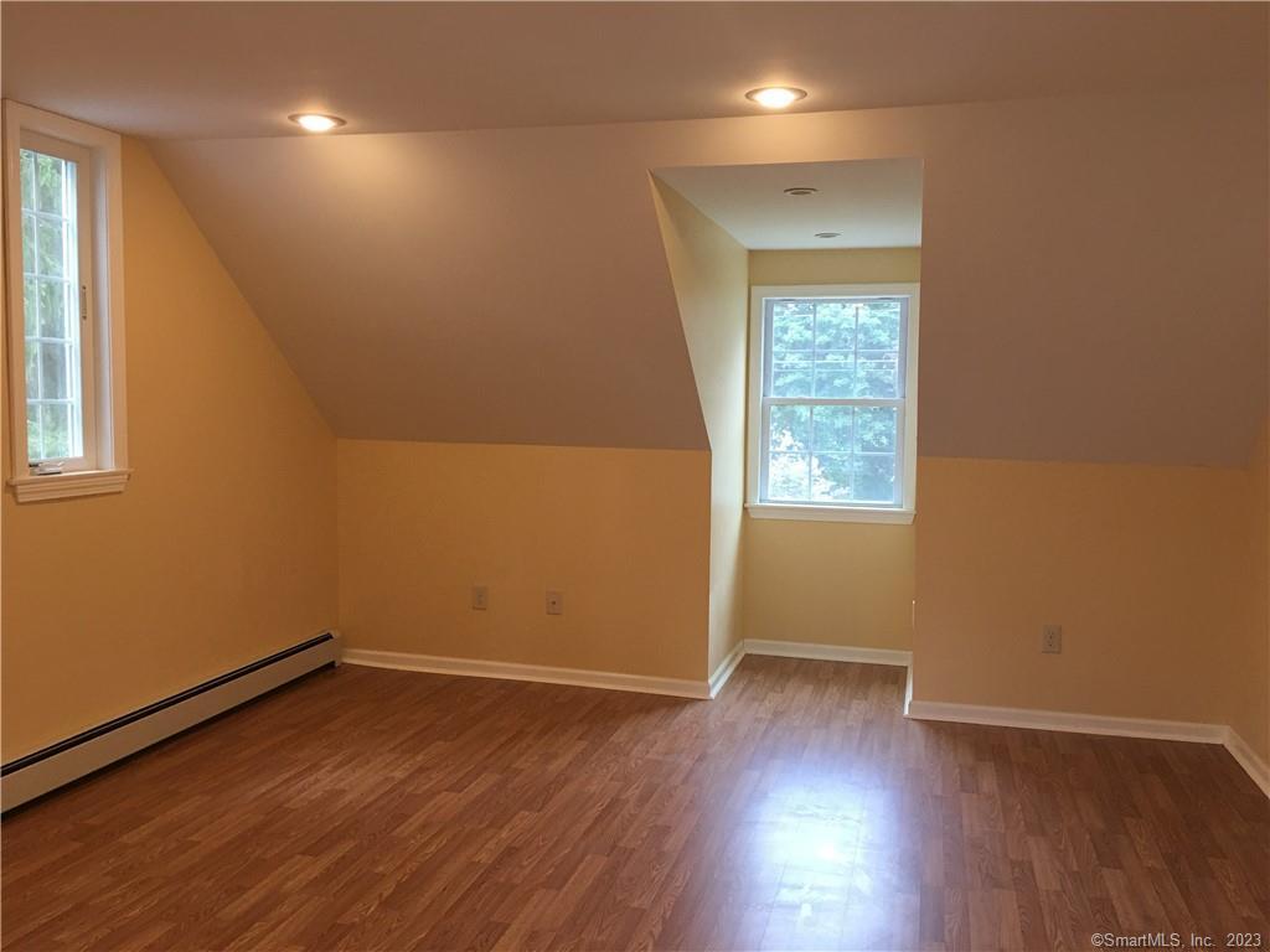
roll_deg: -0.6
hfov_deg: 61.7
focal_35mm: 29
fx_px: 1064
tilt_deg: -3.0
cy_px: 476
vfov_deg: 48.2
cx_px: 635
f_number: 2.2
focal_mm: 4.15
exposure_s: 1/30
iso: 40
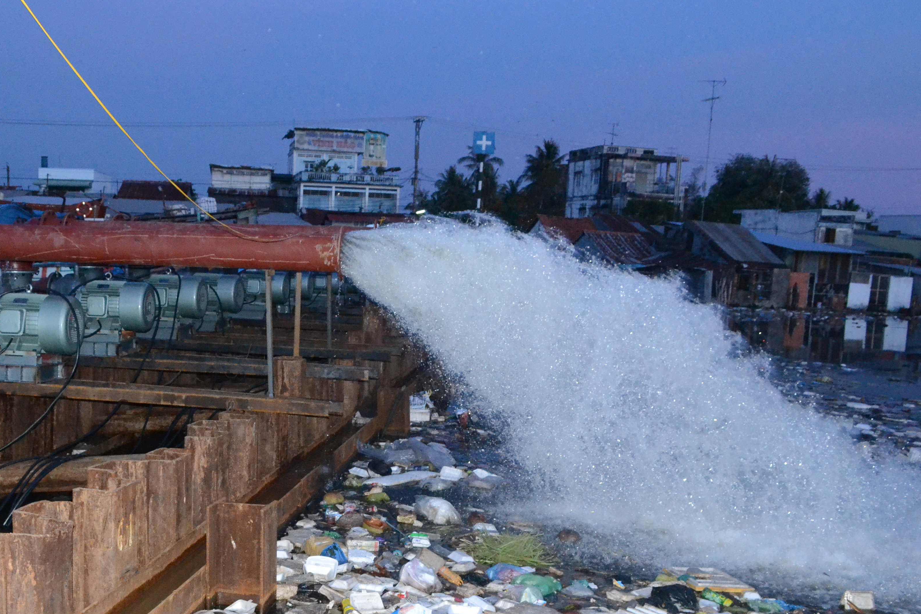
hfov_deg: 48.5
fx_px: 998
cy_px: 395
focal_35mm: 39
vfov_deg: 34.0
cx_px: 288
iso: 3200
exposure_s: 1/60
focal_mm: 18
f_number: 6.3
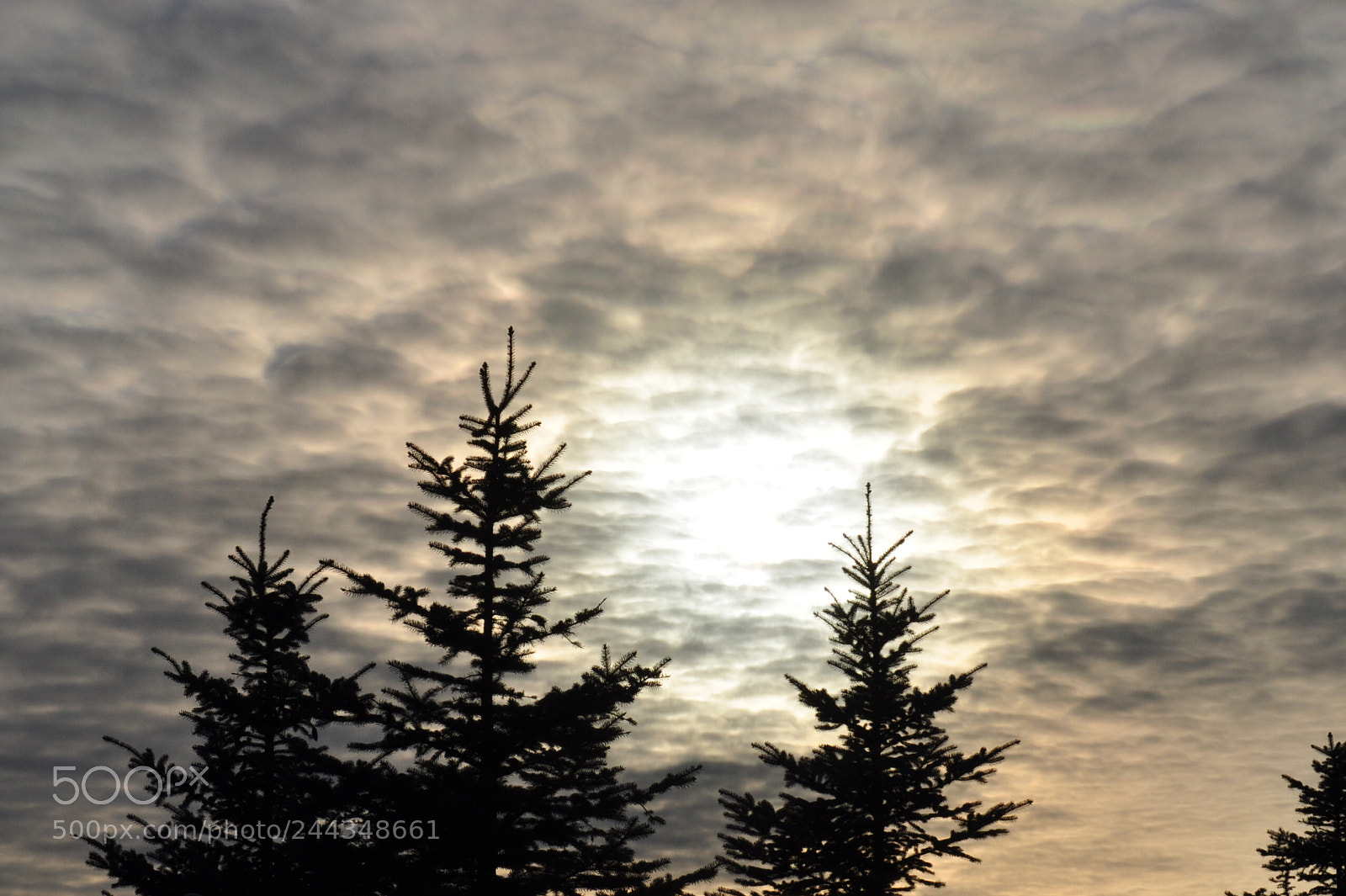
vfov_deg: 16.5
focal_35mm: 82
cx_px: 673
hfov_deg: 24.6
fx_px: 3083
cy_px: 448
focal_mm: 55
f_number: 16
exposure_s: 1/1000
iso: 200
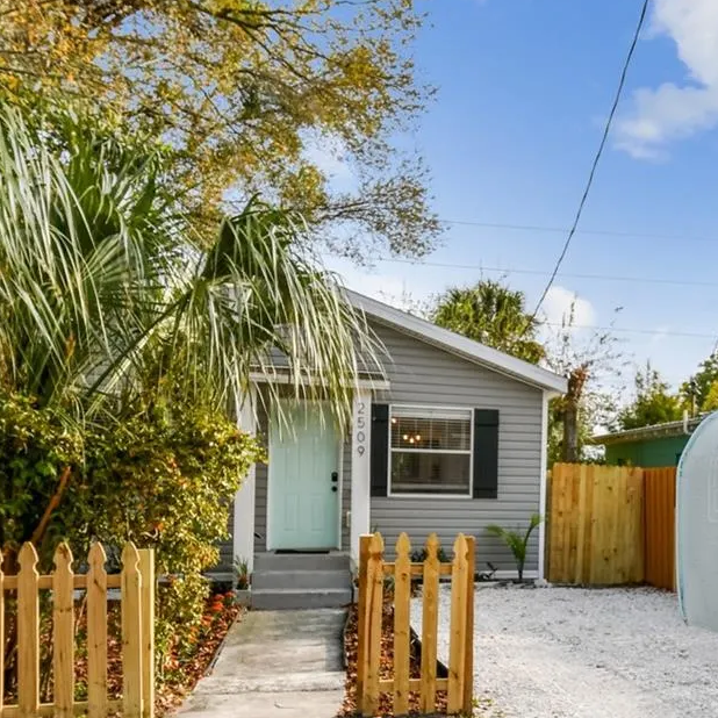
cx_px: 544
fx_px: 774
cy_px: 482
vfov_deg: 48.8
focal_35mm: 33
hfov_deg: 47.8
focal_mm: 10
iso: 100
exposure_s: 1/125
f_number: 7.1
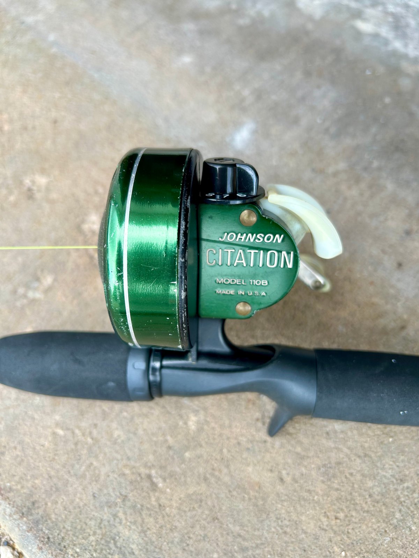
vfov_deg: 67.3
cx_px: 210
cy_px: 279
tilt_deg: -64.5
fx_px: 420
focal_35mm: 26
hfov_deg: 53.1
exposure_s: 1/317
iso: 50
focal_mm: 5.7
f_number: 1.5
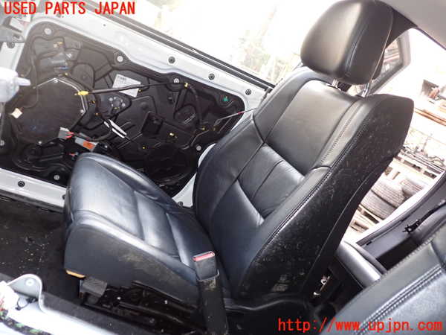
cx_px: 223
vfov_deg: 46.8
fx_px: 387
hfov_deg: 60.0
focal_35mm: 30
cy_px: 168
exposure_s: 1/30
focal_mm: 5.4
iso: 320
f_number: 2.3
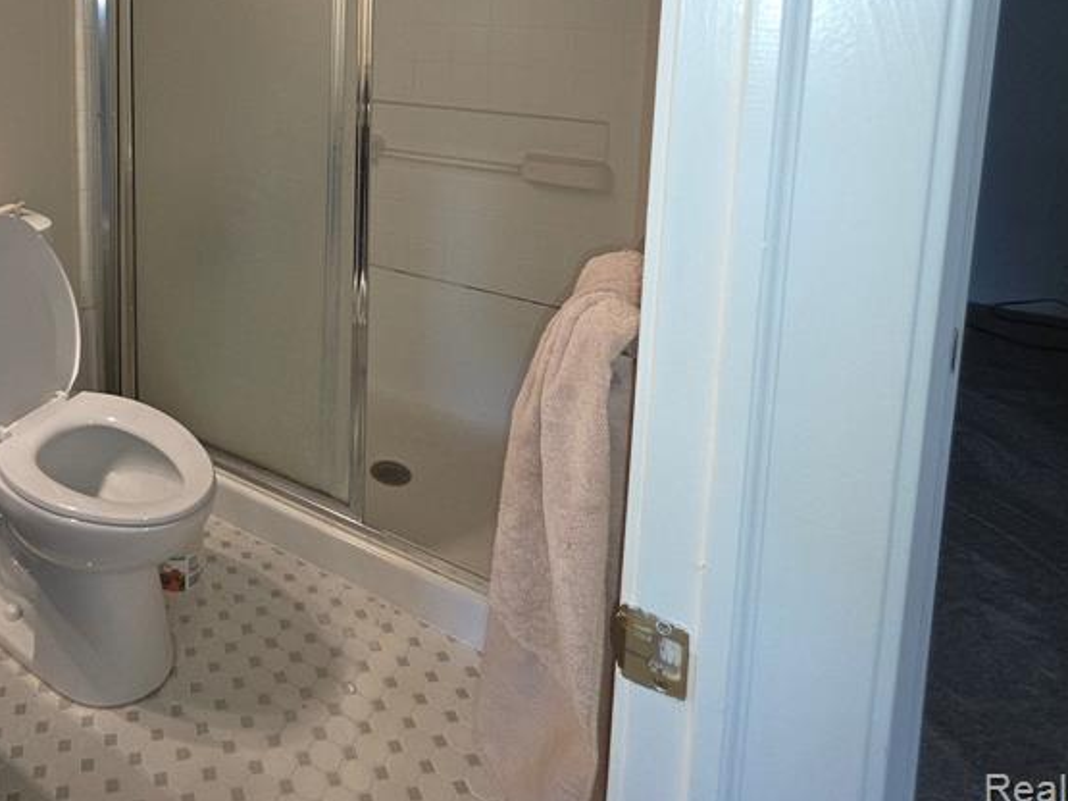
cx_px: 194
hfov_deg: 64.4
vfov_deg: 50.4
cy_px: 81
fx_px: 740
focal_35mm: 24
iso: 80
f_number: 1.9
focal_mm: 2.2
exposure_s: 1/60
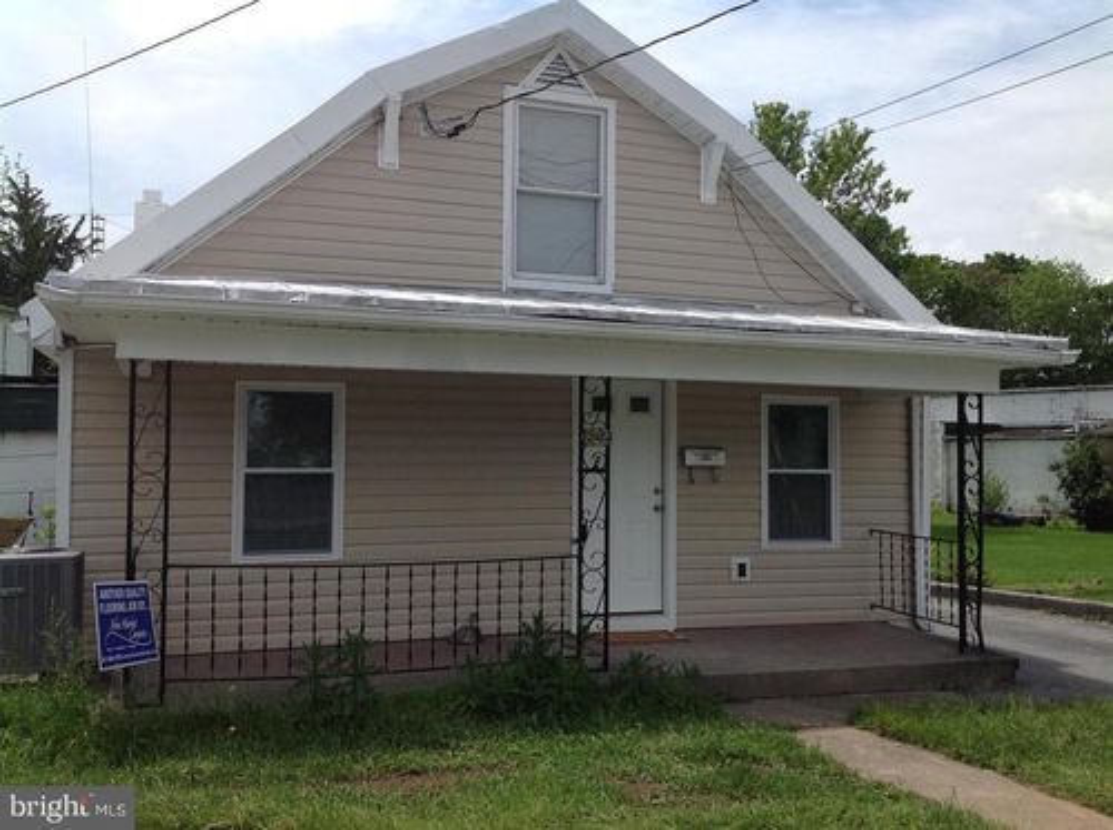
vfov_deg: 40.6
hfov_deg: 52.7
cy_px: 415
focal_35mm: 35
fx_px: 1123
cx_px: 556
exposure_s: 1/2160
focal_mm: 4.28
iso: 50
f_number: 2.4
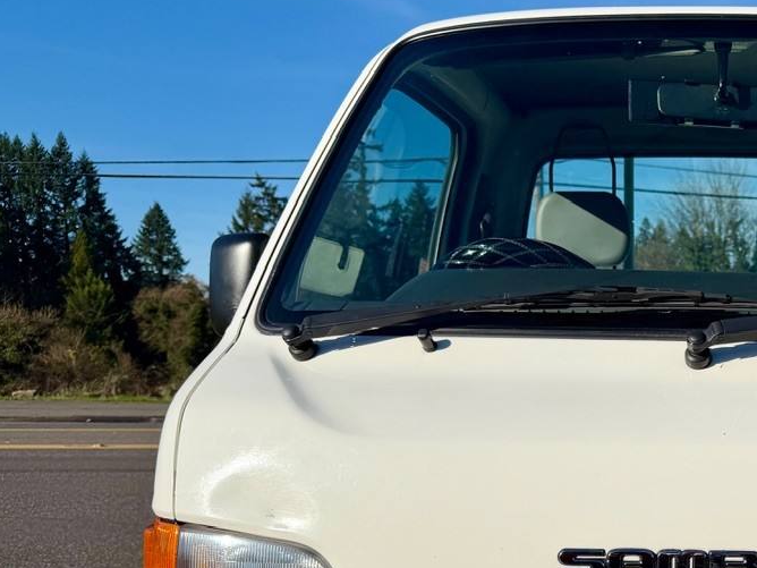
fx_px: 1006
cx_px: 721
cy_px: 491
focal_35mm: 46
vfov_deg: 30.4
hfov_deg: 37.7
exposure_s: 1/11905
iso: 80
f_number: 1.78
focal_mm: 6.76
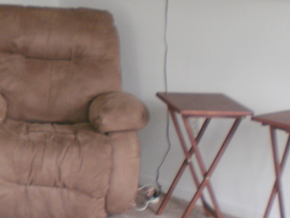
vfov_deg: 16.3
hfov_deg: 21.0
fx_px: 754
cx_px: -7
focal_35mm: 90
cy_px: 54
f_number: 3.1
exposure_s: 1/30
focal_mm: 6.3
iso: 125
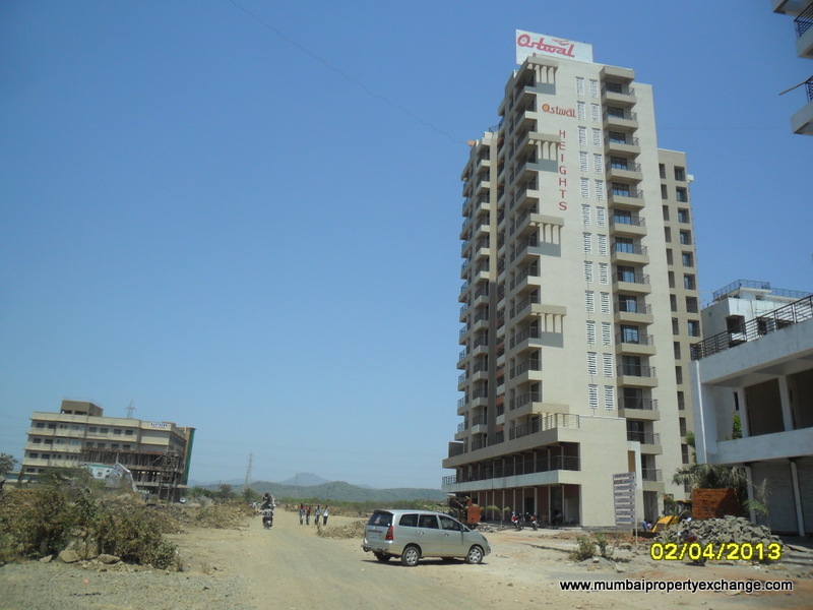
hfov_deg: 65.3
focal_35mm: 27
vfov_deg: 51.4
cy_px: 305
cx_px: 406
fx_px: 634
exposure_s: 1/250
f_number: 8.9
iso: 100
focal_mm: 4.9
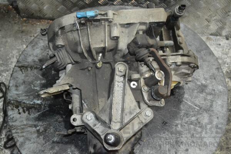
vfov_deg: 25.8
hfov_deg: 37.9
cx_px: 116
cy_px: 77
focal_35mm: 52
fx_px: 337
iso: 3200
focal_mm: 35
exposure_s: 1/60
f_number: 5
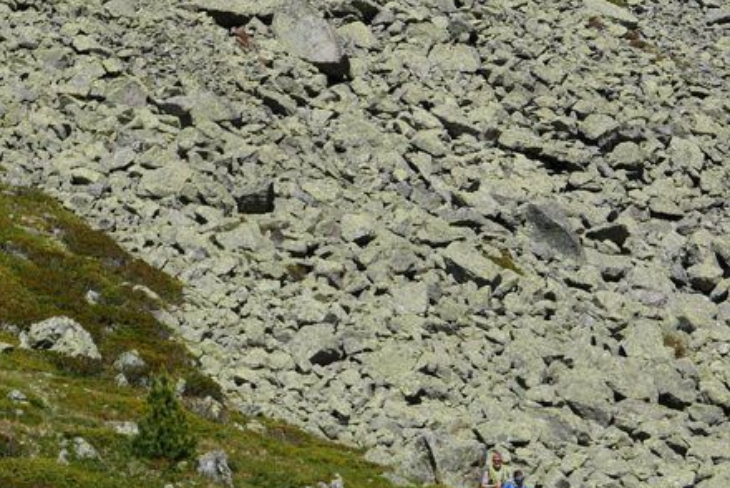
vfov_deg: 7.8
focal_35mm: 177
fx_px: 3591
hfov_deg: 11.6
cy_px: 266
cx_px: 490
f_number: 5.6
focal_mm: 29.3
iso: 200
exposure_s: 1/1300
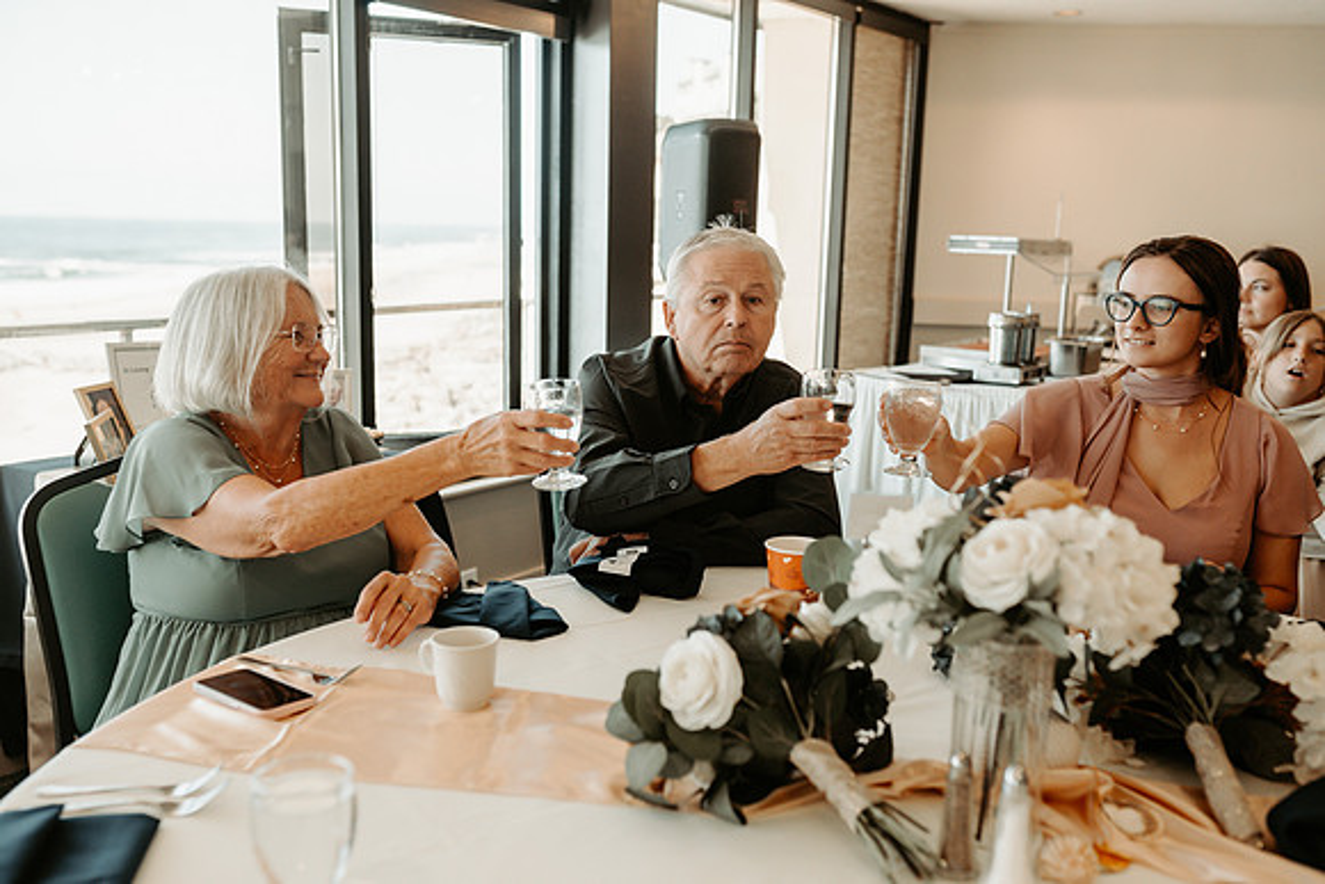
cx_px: 662
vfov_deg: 37.9
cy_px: 442
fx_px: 1288
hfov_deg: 54.4
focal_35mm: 35
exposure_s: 1/320
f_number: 2.8
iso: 320
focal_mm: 35
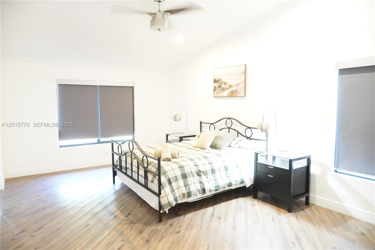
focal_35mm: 24
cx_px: 188
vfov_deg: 53.1
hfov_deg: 73.8
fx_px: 250
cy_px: 125
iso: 12800
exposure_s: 1/30
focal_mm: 24
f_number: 5.6
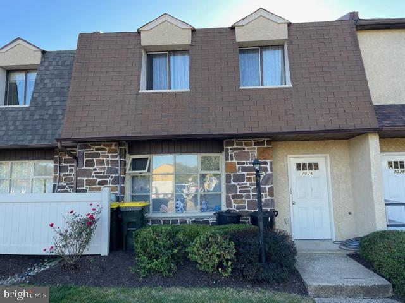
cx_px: 202
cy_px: 152
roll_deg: +1.5
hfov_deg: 67.3
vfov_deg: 53.1
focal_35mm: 26
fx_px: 304
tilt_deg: +8.3
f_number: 1.6
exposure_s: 1/287
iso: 32
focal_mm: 4.2
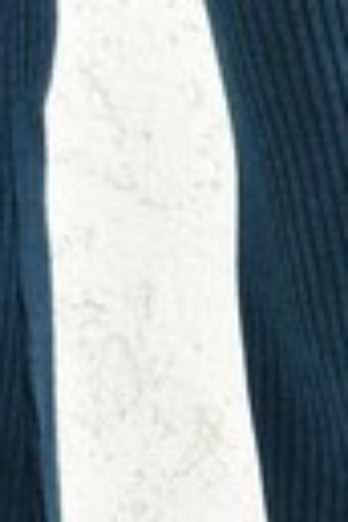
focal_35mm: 203
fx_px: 2943
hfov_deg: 6.8
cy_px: 32
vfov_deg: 10.1
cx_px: 117
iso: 100
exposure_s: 1/160
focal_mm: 35
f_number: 7.1
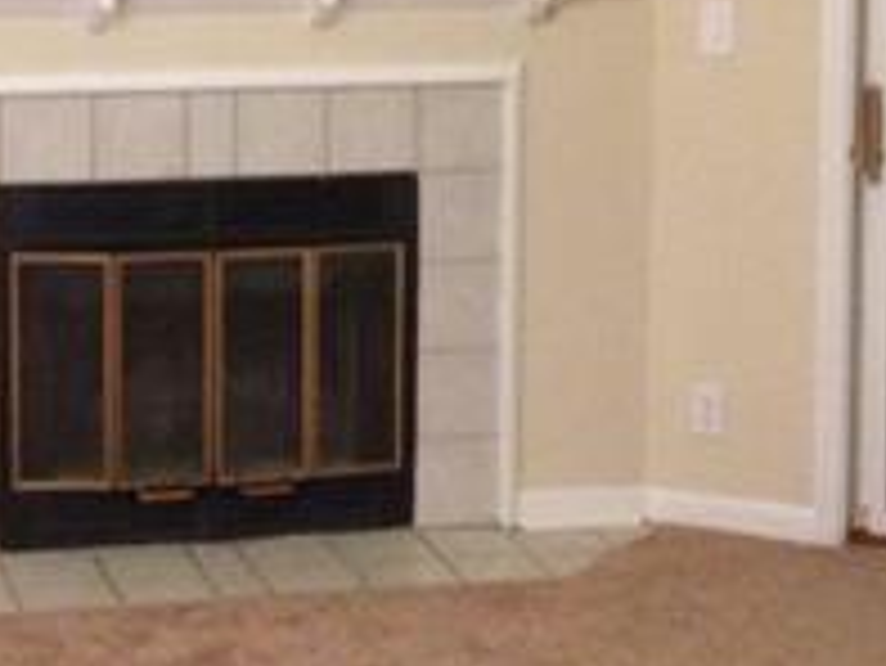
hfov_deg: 18.3
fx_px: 2740
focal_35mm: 107
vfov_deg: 13.7
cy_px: 72
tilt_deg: -7.5
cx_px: 274
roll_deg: +0.2
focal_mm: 4.12
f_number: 2.4
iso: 320
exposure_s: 1/20
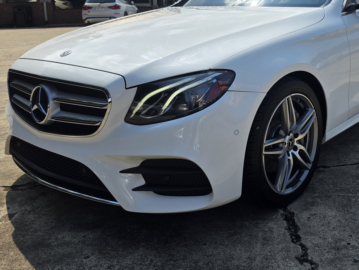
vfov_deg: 35.1
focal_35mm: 40
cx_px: 252
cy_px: 63
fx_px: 415
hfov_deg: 45.7
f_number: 1.7
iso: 80
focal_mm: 6.3
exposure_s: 1/7333
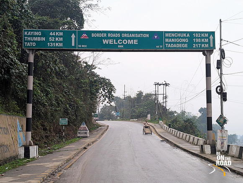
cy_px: 92
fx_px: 345
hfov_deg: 38.8
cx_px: 122
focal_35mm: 49
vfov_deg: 29.8
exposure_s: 1/56.6
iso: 22
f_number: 1.68
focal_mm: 6.9
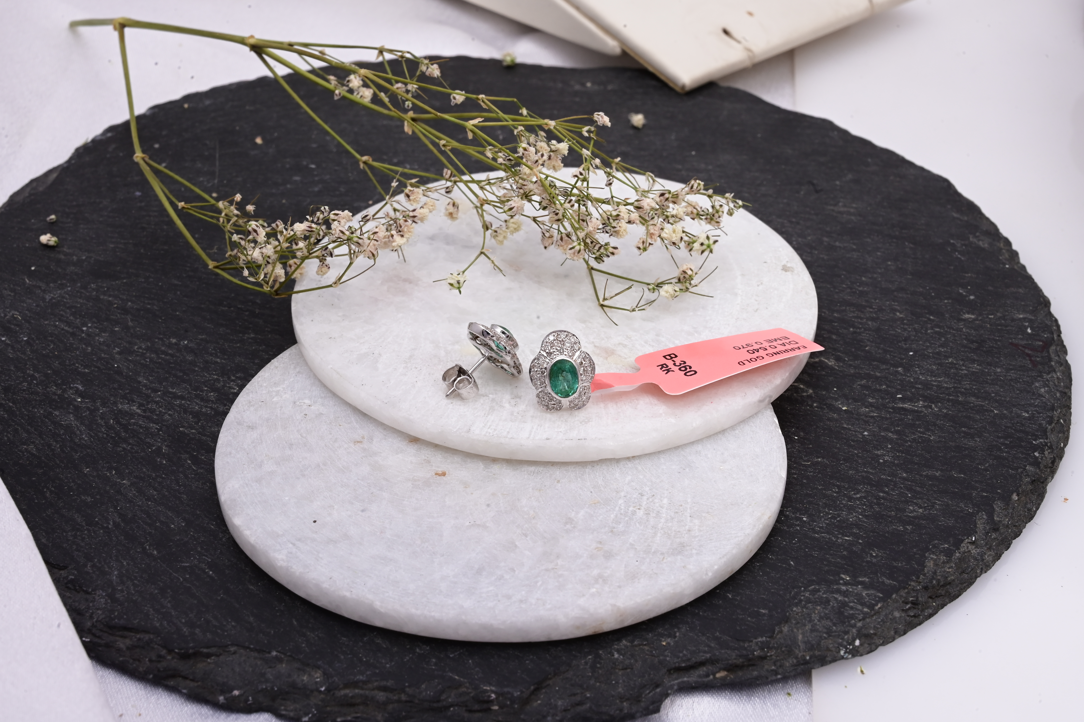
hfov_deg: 29.7
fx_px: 2046
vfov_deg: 20.0
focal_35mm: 68
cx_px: 542
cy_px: 361
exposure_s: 1/100
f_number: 22
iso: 640
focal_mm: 68
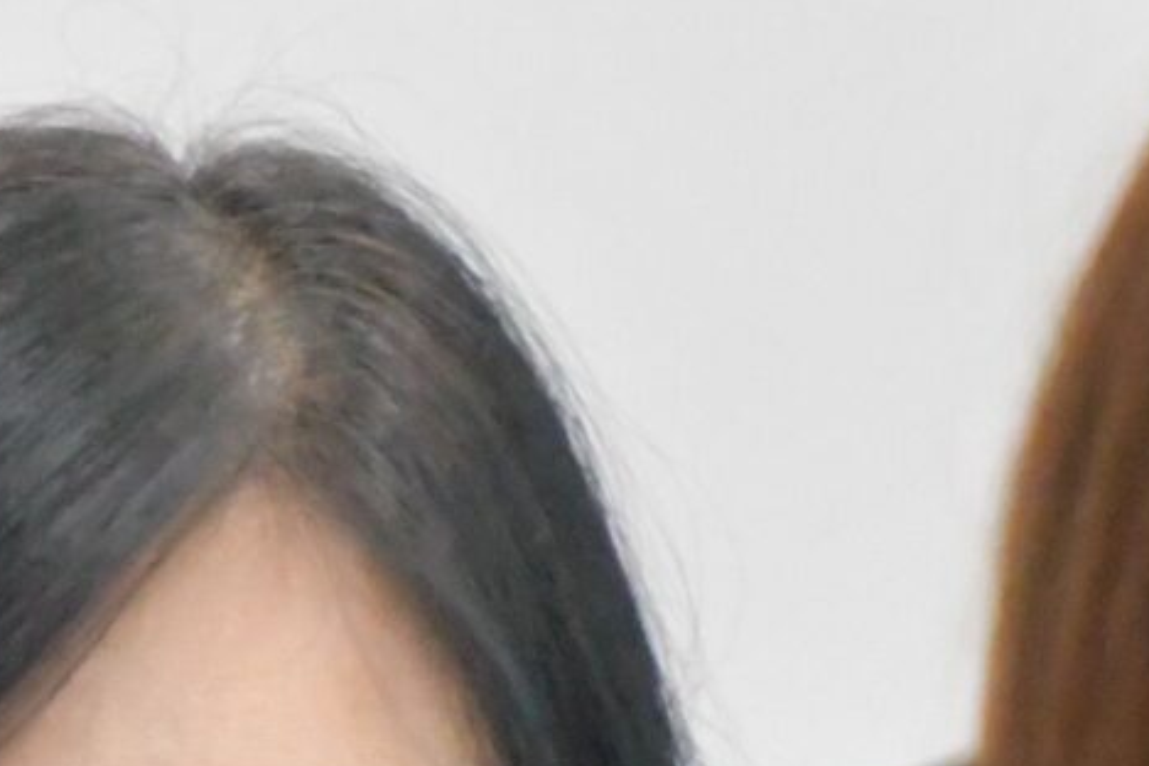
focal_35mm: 1022
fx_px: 32616
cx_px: -273
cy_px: 1793
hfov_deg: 2.0
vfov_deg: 1.3
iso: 11400
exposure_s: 1/125
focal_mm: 125
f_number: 6
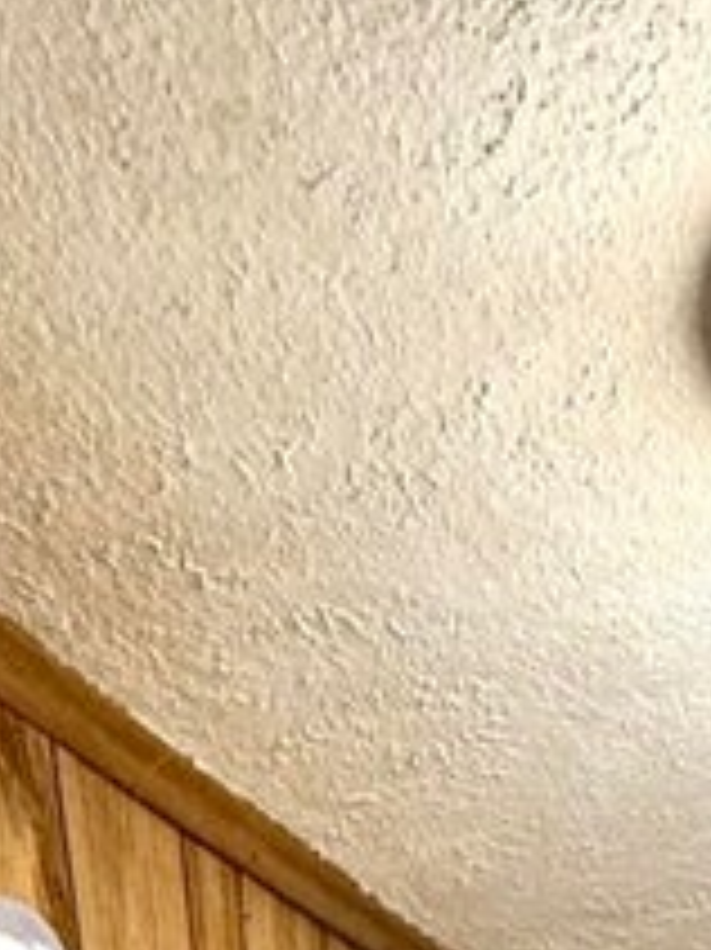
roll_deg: +4.5
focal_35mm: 68
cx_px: 729
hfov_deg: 20.8
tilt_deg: -14.0
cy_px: 2184
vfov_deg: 16.0
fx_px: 1864
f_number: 2.2
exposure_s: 1/60
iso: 400
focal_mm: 2.22
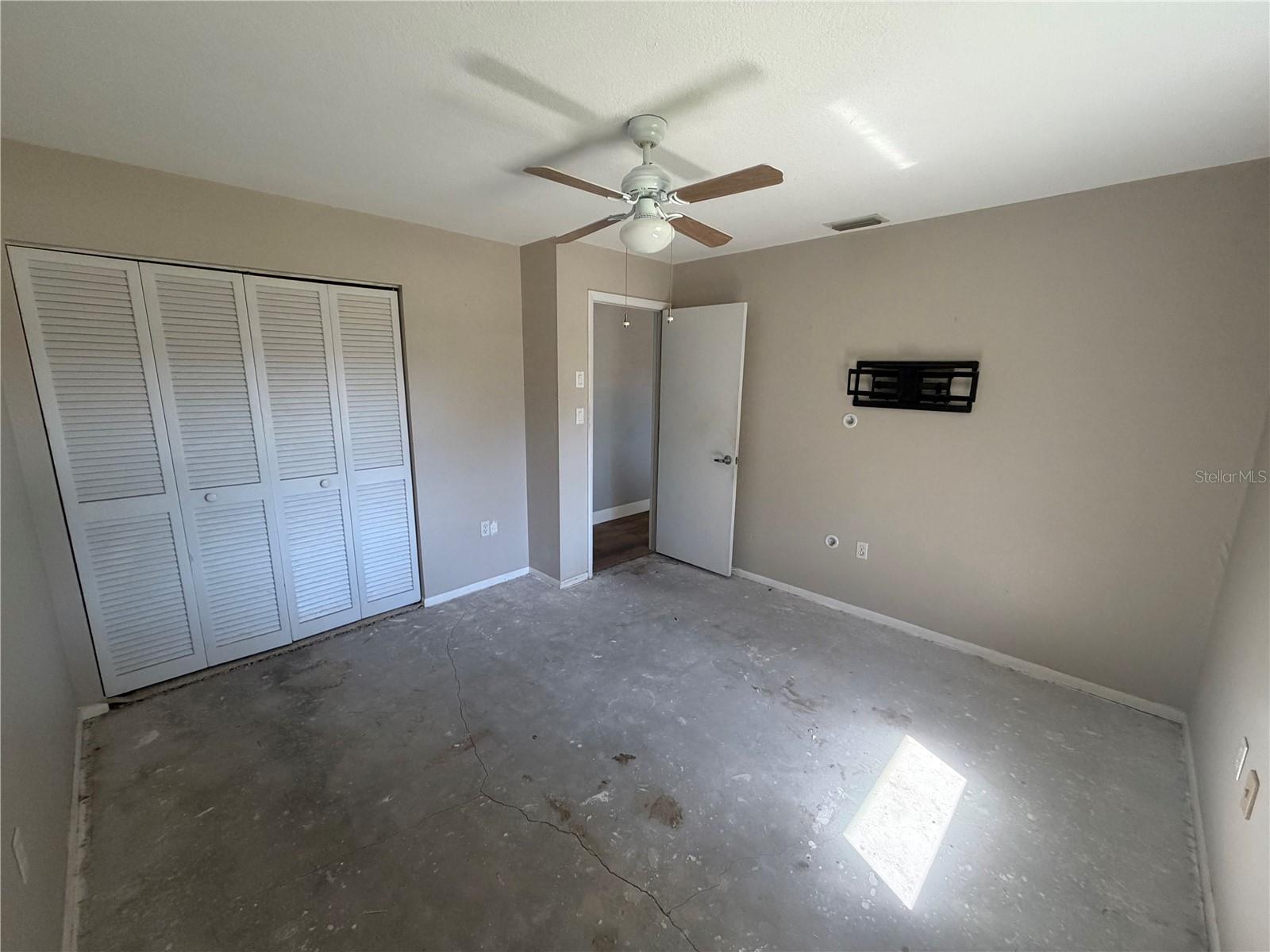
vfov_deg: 85.7
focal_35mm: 14
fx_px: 514
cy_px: 476
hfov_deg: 102.1
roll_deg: -0.7
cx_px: 635
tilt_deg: -10.7
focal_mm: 2.22
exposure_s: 1/121
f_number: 2.2
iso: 250
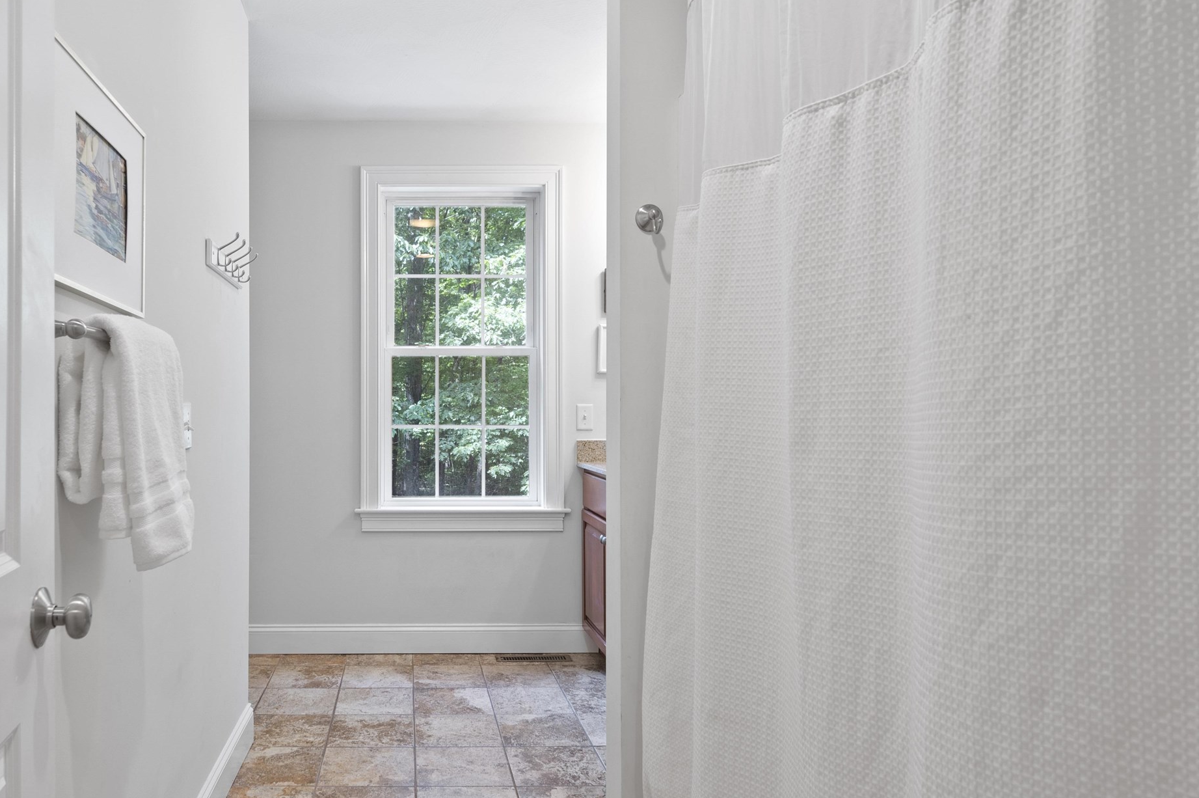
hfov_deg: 68.0
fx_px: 860
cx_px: 409
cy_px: 407
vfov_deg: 49.8
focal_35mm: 26
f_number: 7.1
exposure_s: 1
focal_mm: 15.5
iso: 250
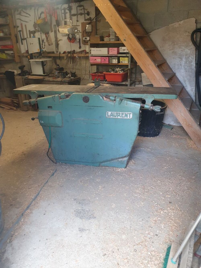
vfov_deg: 67.3
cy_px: 134
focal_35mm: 26
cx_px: 100
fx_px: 201
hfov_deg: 53.1
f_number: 2.4
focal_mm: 4.3
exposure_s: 1/50
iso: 125
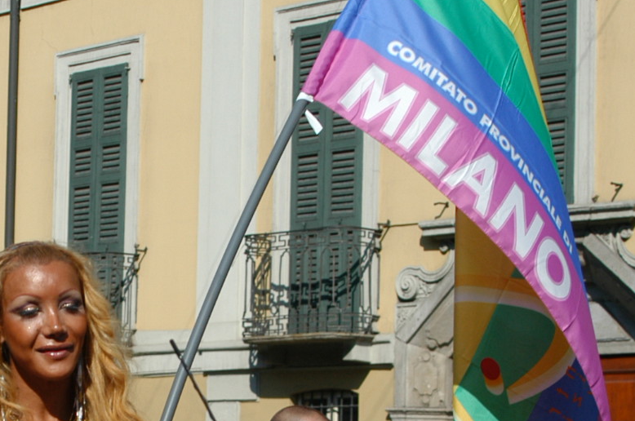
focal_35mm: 121
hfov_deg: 16.8
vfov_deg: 11.1
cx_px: 137
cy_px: 484
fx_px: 2131
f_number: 4.5
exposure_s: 1/1600
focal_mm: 28
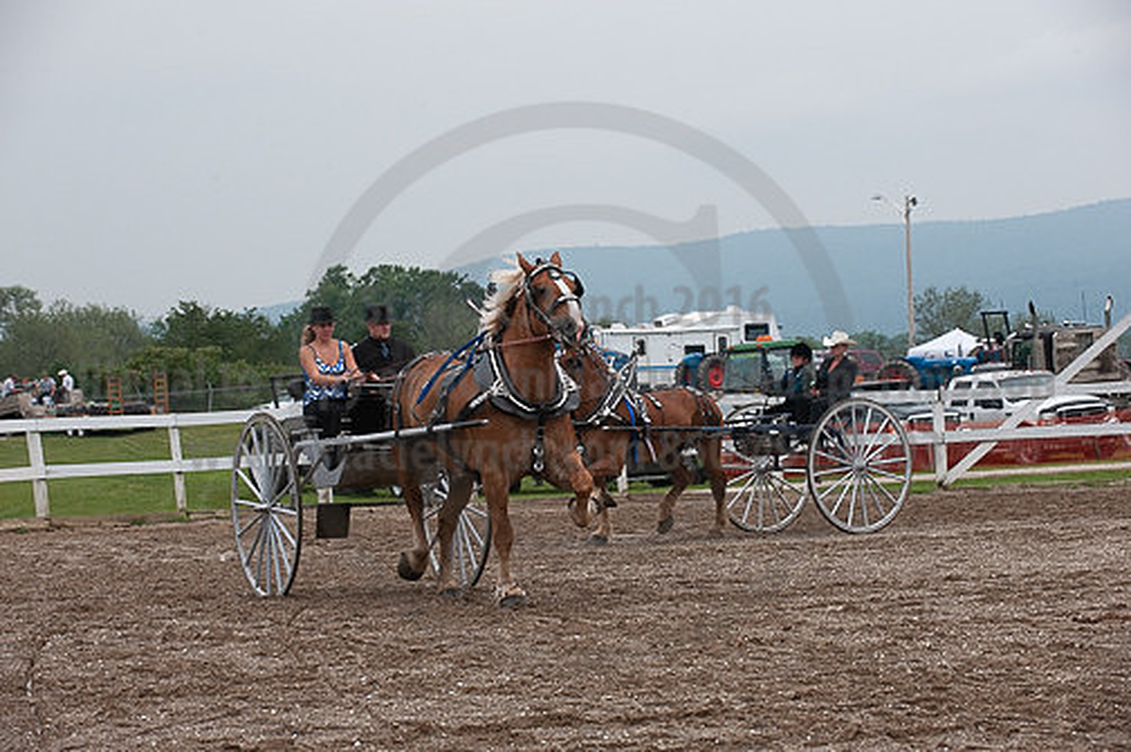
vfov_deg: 10.9
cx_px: 566
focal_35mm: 125
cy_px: 376
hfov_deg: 16.4
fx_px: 3923
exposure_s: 1/1000
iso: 560
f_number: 5.6
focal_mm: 125
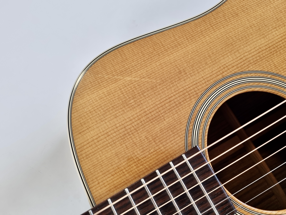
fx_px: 215
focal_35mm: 26
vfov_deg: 53.1
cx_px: 143
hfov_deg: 67.3
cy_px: 108
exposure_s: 1/100
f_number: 1.8
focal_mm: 5.4
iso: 125
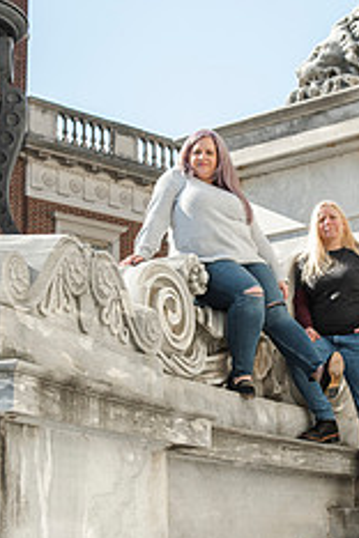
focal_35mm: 73
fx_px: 1092
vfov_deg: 27.7
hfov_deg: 18.6
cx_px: 249
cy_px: 278
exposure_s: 1/3200
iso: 400
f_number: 4
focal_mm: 38
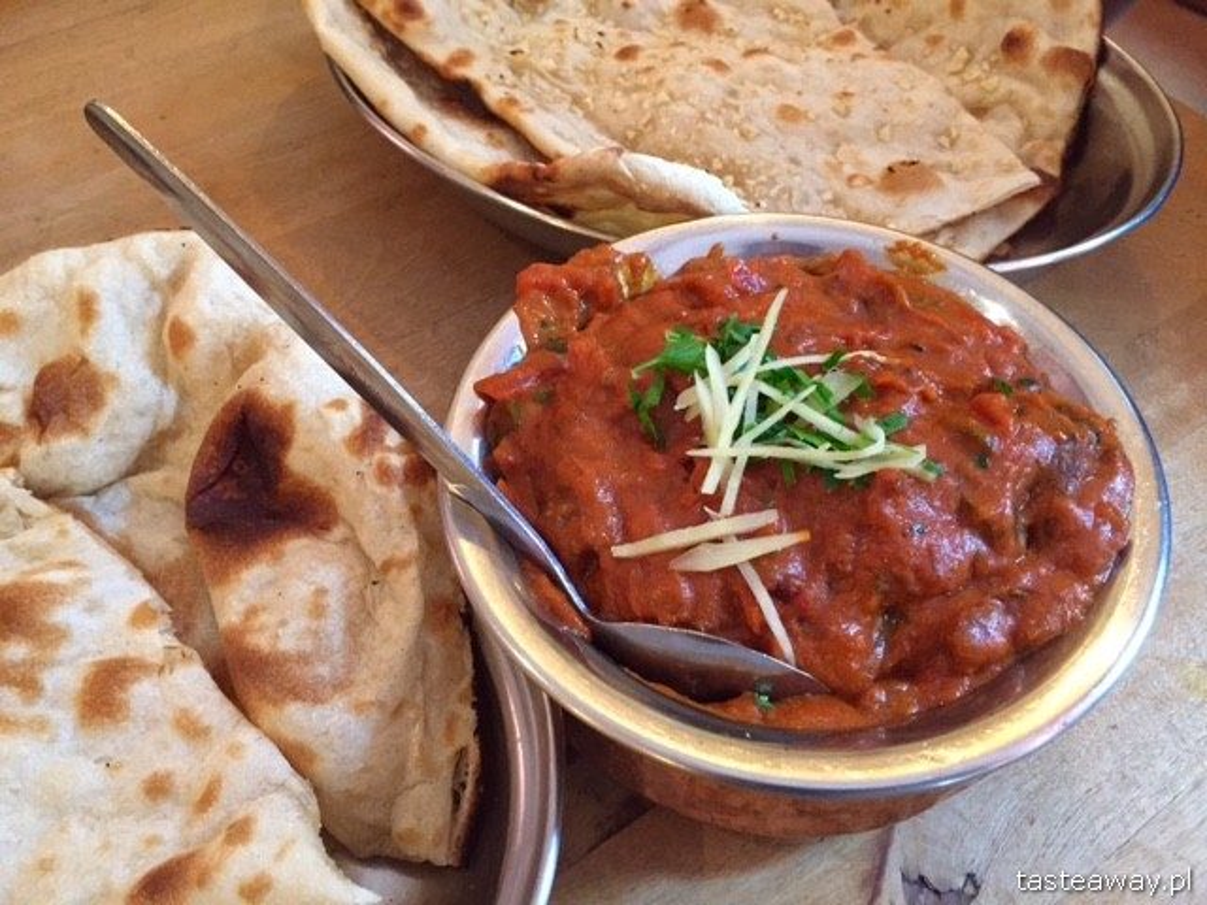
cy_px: 452
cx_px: 604
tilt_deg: -51.7
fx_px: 1011
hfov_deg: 61.7
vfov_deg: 48.2
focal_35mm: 29
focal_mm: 4.15
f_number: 2.2
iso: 250
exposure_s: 1/15
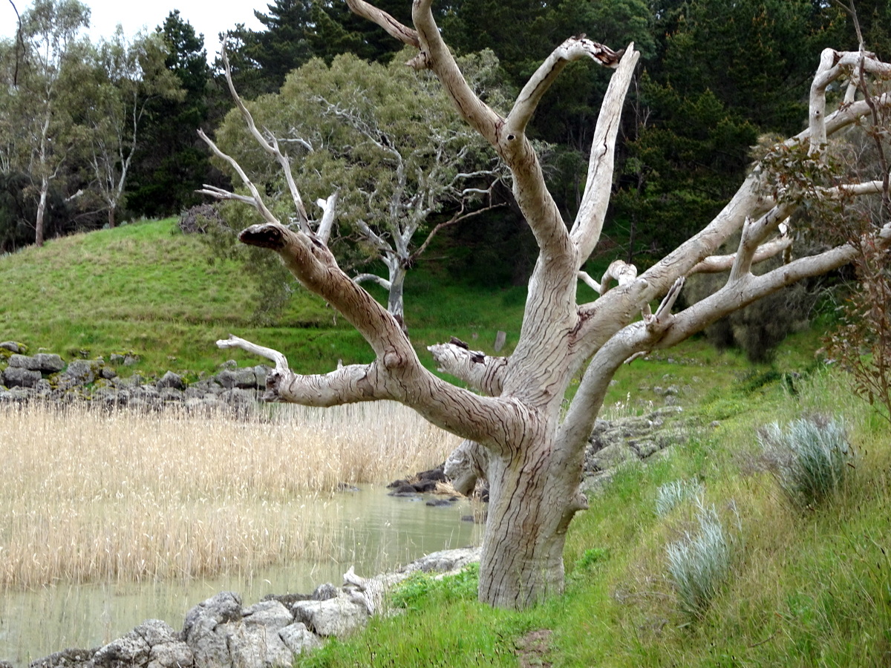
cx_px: 446
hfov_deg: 24.4
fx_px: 2059
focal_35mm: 80
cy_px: 334
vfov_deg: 18.4
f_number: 5
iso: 80
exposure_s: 1/100
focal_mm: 13.69
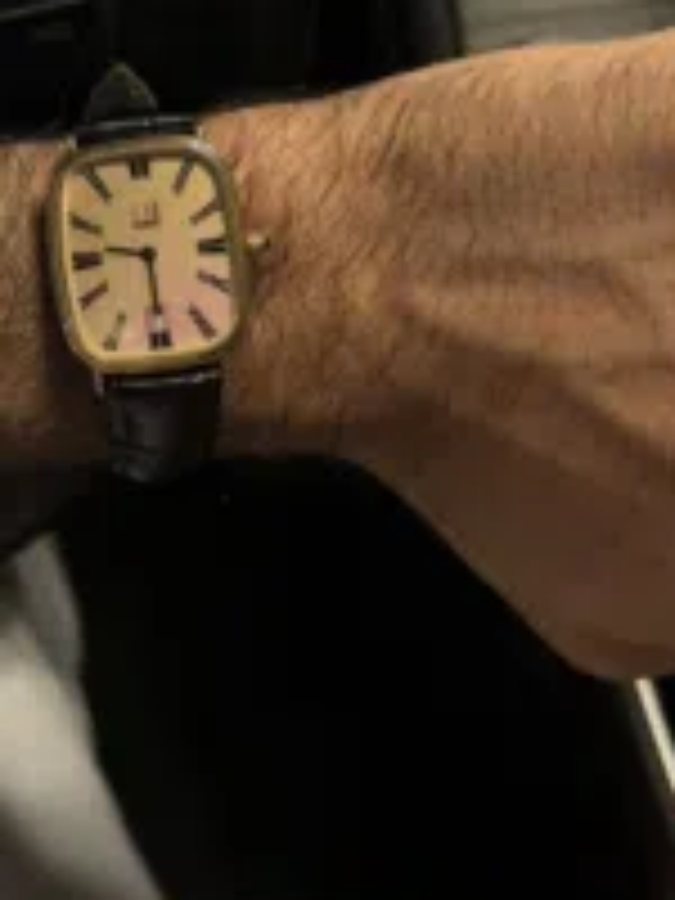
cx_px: 171
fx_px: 1352
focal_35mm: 52
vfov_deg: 36.5
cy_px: 315
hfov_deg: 27.7
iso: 640
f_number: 1.6
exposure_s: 1/38
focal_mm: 5.96
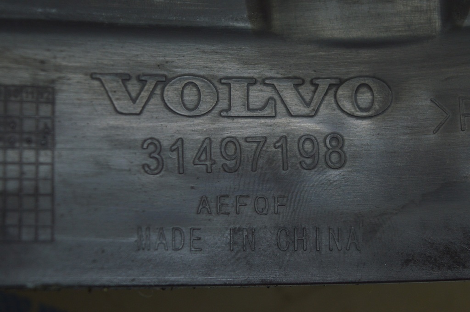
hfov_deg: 24.6
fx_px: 1076
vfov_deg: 16.5
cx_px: 235
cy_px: 156
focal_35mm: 82
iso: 400
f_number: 5.6
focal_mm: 55
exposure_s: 1/40
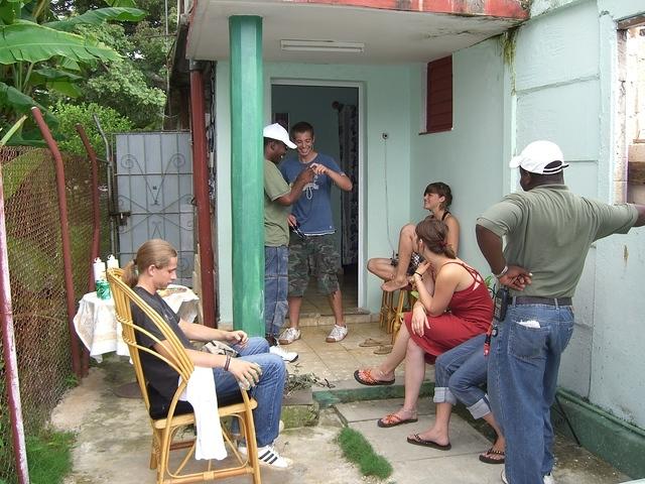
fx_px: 708
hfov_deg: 49.0
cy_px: 242
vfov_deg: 37.7
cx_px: 322
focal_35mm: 38
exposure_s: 1/100
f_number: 2.8
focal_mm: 7.9
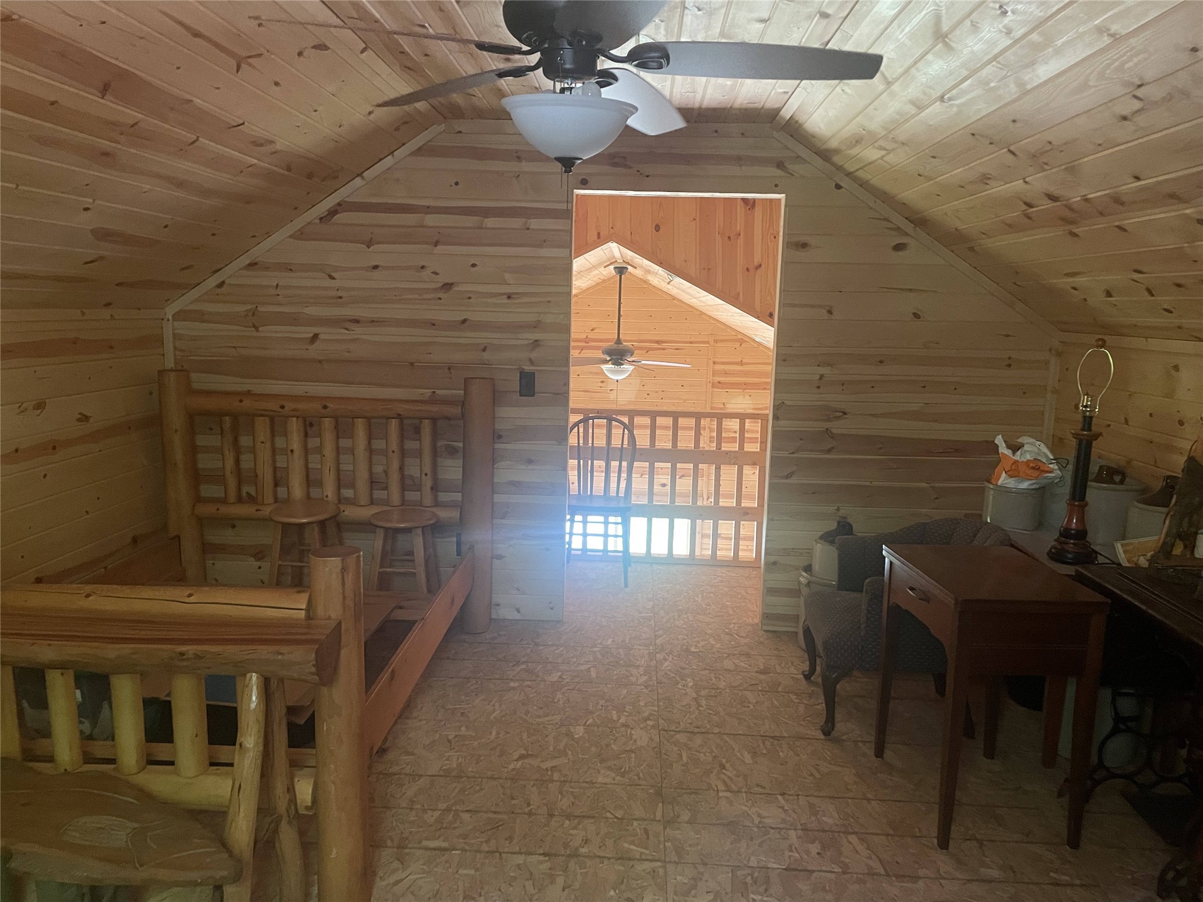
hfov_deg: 67.3
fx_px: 904
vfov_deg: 53.1
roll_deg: -1.2
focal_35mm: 26
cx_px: 602
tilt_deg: -8.4
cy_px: 451
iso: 640
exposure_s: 1/35
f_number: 1.6
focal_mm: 4.2
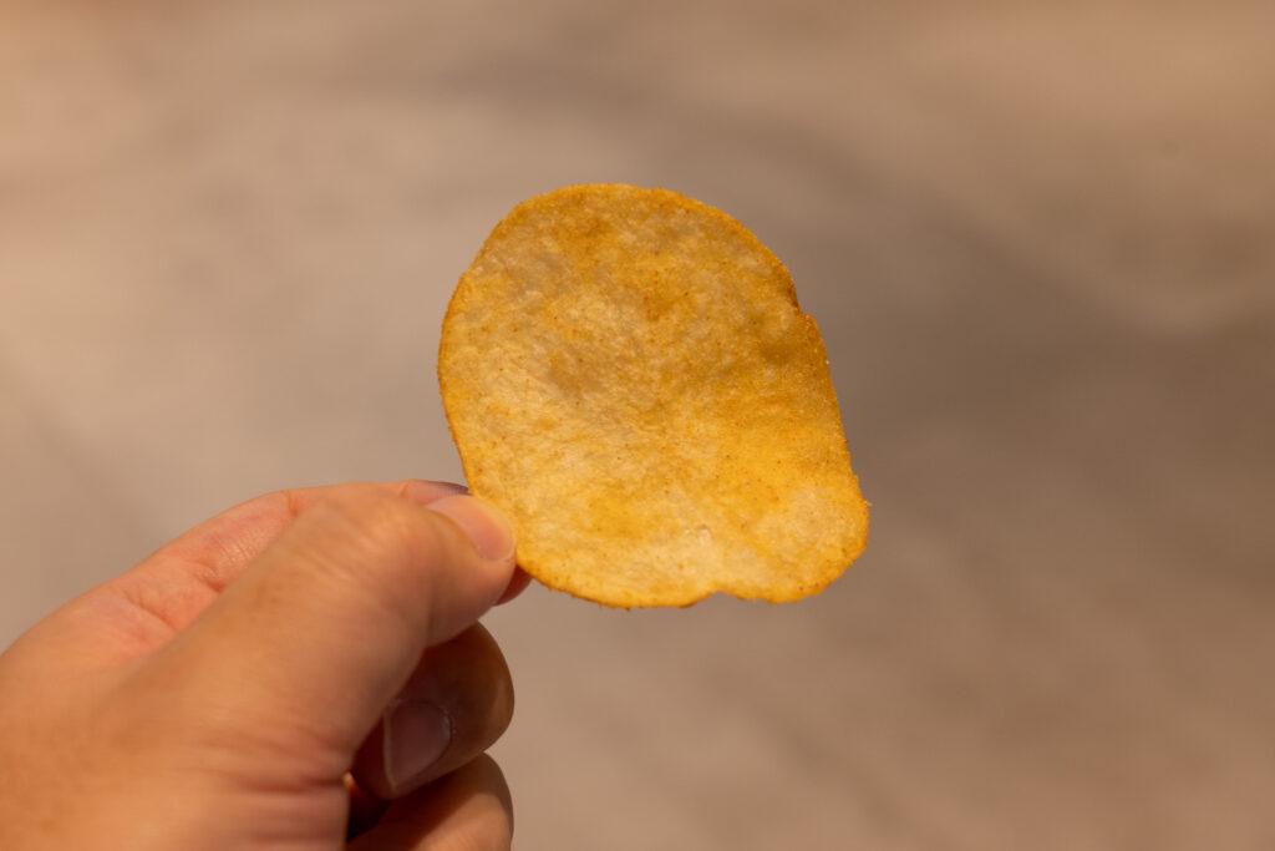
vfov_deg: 22.6
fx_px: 2125
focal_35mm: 60
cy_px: 426
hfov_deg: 33.4
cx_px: 638
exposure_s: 1/100
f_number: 8
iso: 1600
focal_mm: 60
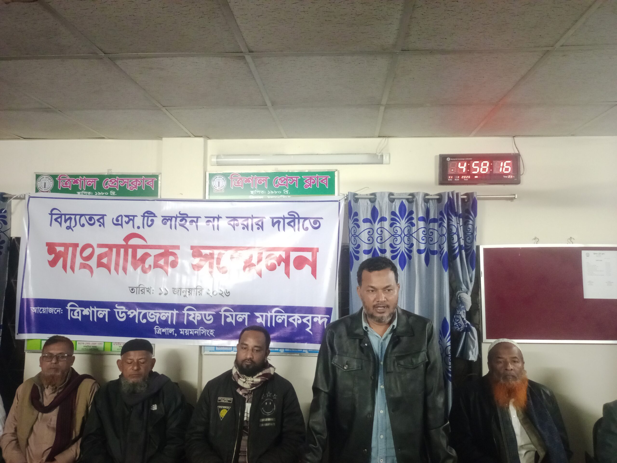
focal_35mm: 25
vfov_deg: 54.9
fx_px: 446
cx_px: 308
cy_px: 232
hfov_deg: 69.4
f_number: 1.79
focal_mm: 4.71
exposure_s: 1/33.3
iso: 3700
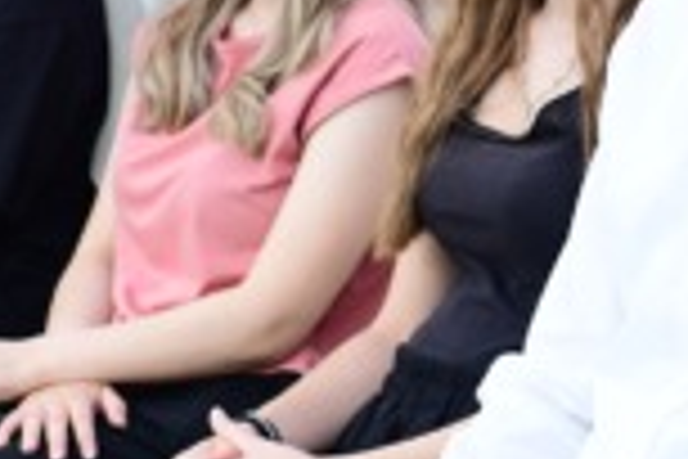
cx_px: 742
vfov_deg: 4.7
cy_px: 27
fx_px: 5523
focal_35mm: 289
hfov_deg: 7.1
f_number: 2.8
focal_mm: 70
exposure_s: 1/320
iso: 640
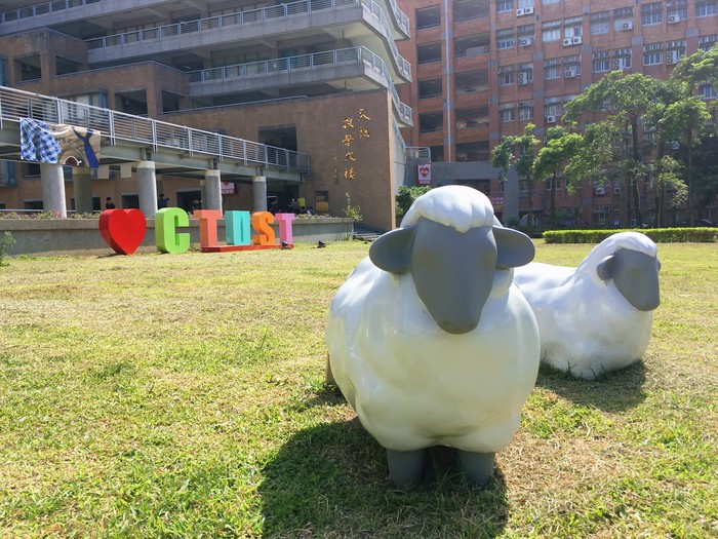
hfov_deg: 61.7
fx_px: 602
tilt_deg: -4.2
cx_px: 359
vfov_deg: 48.2
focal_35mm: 29
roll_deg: +2.0
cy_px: 270
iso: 25
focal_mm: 4.15
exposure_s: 1/1202
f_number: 2.2
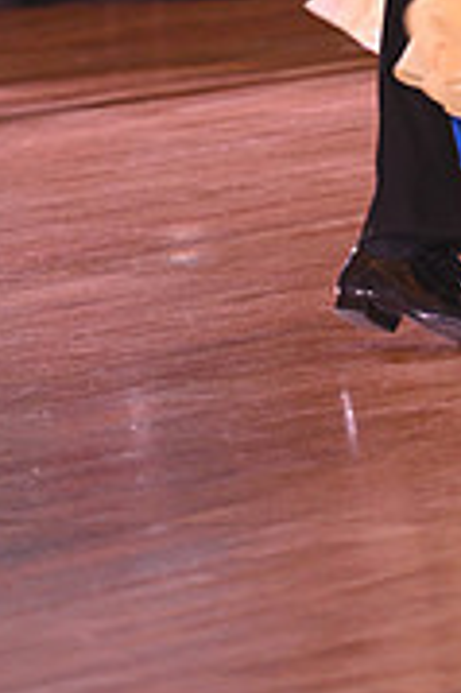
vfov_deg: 4.2
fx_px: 9353
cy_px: -399
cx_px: 544
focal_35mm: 486
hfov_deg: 2.8
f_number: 4.5
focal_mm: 150
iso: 2000
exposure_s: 1/200
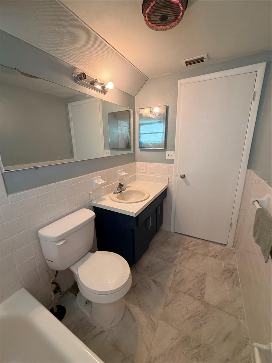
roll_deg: +0.9
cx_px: 136
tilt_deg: -15.6
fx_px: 147
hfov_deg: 85.7
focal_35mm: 14
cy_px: 182
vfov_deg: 102.1
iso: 160
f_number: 2.2
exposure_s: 1/60
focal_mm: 2.22
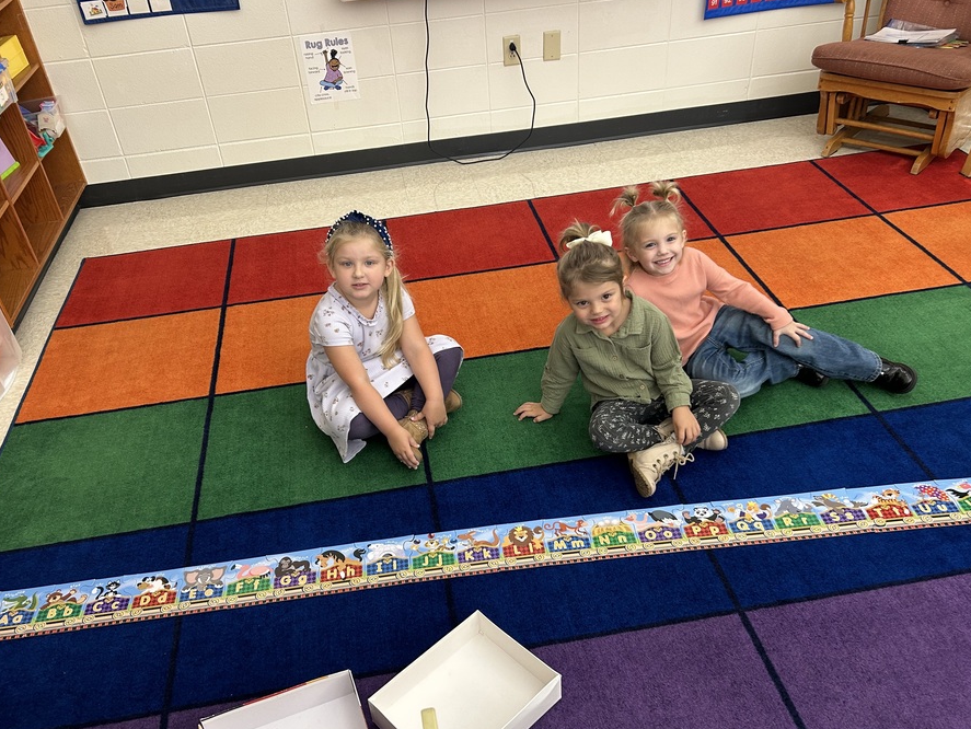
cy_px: 407
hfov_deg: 59.9
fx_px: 842
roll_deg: +5.5
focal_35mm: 30
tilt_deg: -38.0
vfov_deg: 46.7
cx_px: 478
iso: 125
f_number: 1.5
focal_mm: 5.7
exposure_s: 1/53
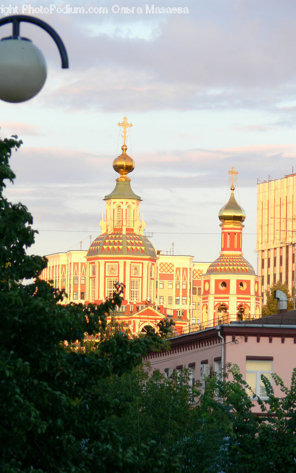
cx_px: 153
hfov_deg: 4.9
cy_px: 236
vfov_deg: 7.8
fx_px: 3473
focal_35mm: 269
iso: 80
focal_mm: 53
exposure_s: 1/80
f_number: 4
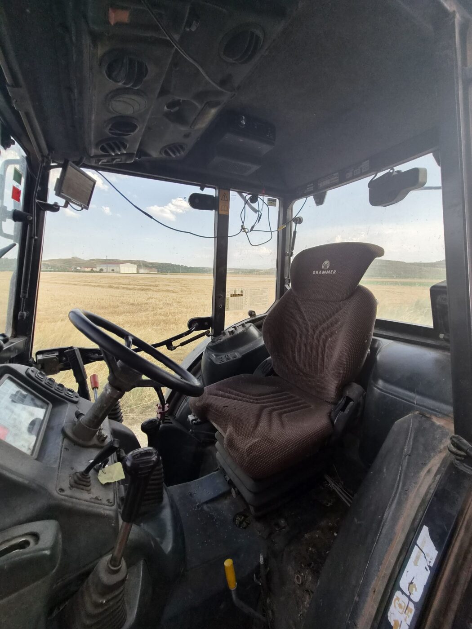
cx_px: 236
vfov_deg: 106.2
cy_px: 314
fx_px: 236
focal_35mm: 13
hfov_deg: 89.9
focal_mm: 2.2
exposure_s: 1/916
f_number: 2.2
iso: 100
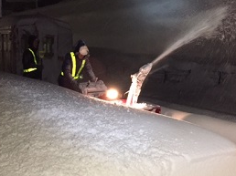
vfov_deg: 32.1
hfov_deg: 41.9
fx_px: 307
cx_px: 96
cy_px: 88
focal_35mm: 45
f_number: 2.2
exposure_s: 1/15
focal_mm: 4.15
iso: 320
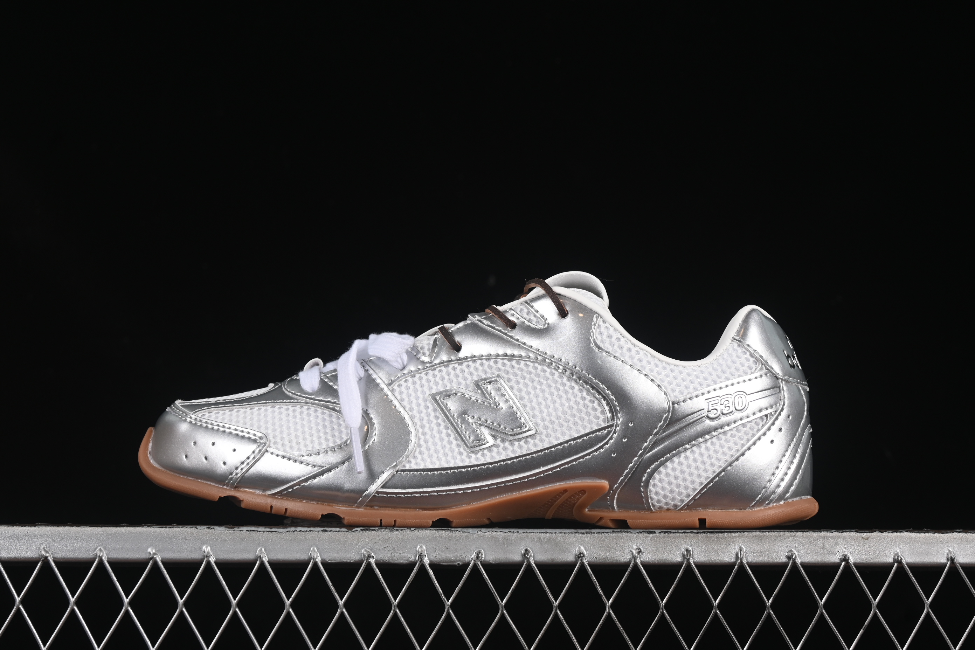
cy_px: 325
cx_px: 488
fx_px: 1950
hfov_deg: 28.1
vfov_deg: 18.9
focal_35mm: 72
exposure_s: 1/80
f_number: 8
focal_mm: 48
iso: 160
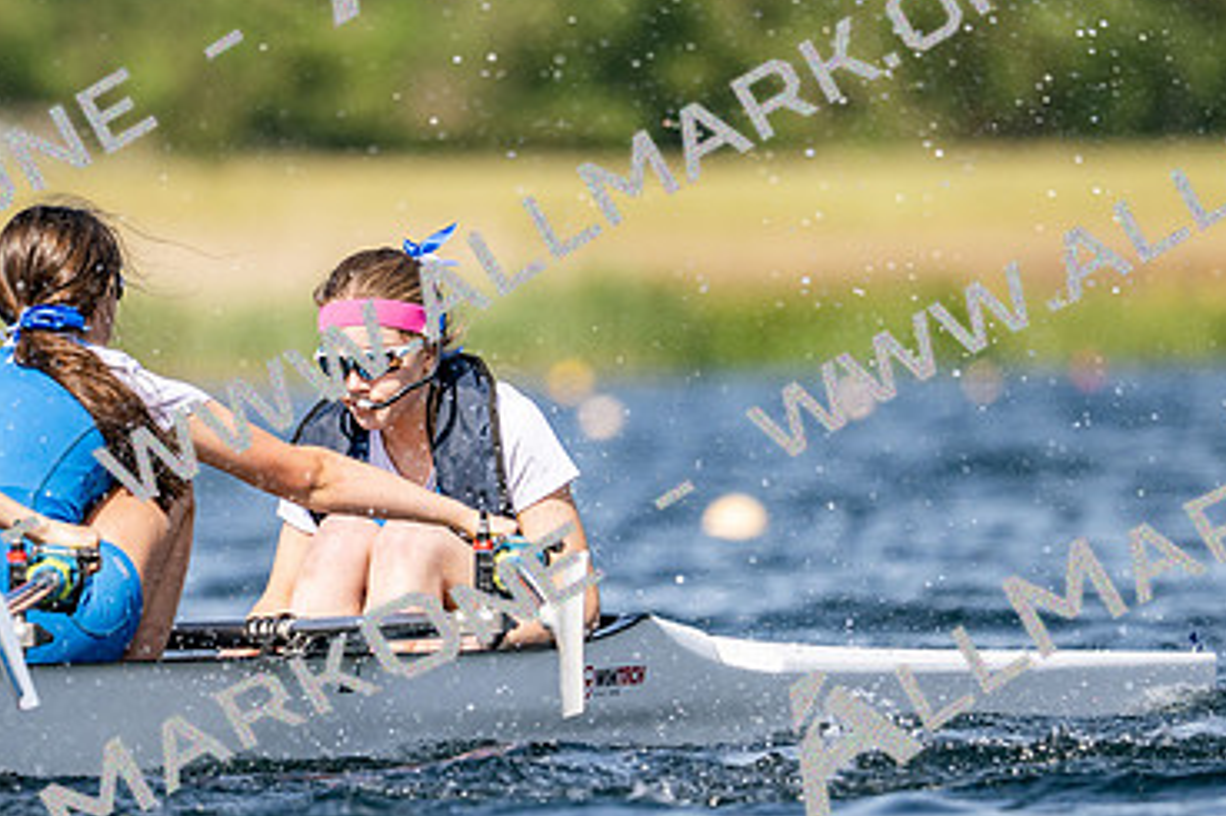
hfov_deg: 2.2
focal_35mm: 946
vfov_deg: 1.5
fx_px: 32201
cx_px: 503
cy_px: 513
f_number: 4.5
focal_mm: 400
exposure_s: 1/2500
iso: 180
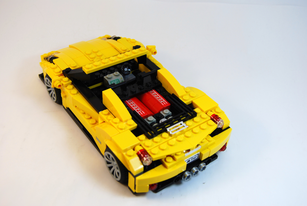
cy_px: 103
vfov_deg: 29.0
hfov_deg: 42.3
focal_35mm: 46
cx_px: 154
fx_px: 397
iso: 110
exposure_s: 1/125
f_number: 5.6
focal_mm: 31
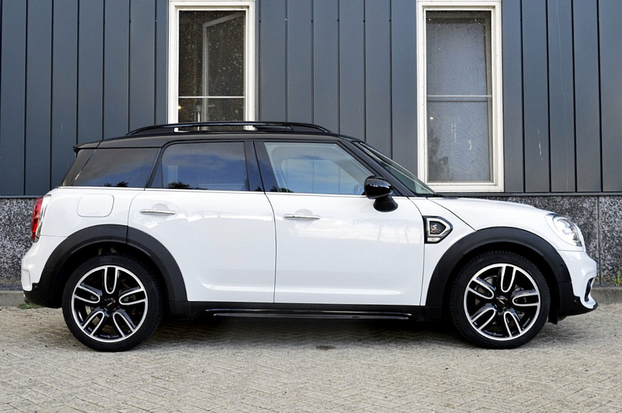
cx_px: 311
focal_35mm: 40
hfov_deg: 48.0
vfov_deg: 32.9
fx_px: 699
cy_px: 206
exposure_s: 1/60
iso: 400
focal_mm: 27
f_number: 8
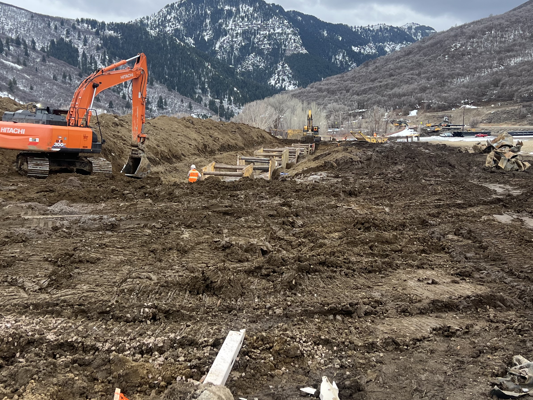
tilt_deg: -0.4
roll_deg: -1.0
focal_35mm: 44
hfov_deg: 42.9
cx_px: 257
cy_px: 166
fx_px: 677
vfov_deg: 32.8
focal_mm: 5.7
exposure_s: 1/1597
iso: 50
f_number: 1.5
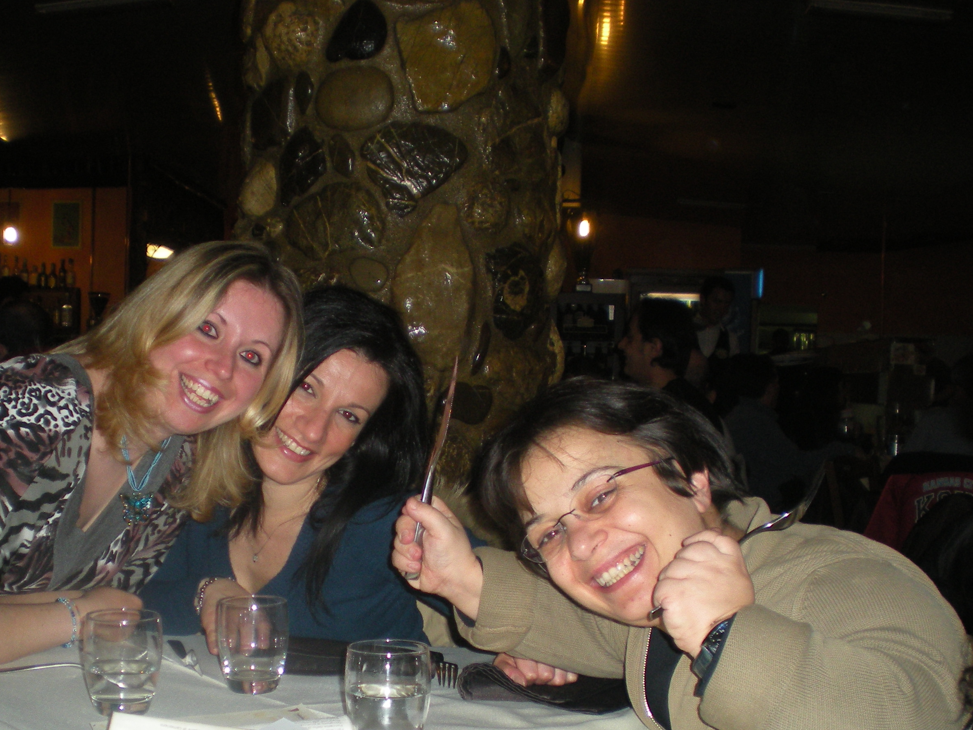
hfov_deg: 36.7
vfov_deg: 27.9
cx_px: 393
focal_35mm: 52
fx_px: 1462
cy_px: 468
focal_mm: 6.3
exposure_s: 1/60
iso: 139
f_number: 3.1
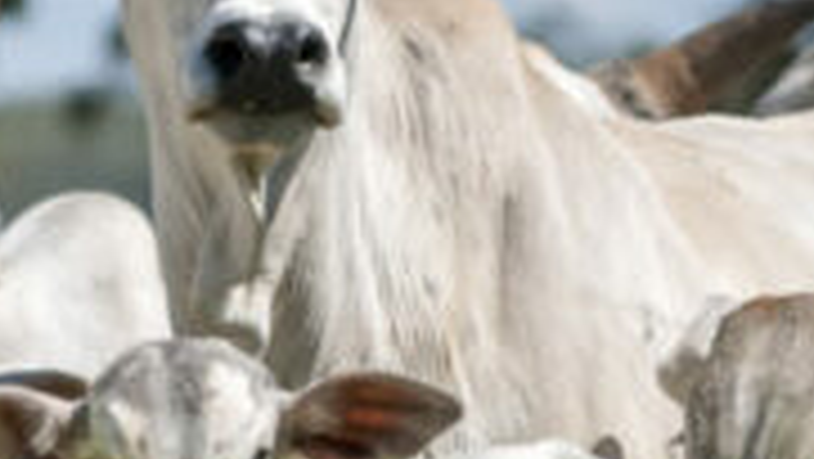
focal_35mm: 1207
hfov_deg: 1.8
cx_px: 976
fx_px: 26063
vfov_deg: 1.0
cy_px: 54
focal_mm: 200
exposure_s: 1/1600
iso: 200
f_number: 5
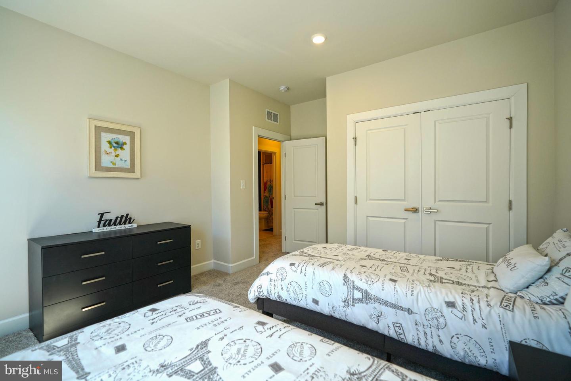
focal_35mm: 16
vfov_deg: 73.7
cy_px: 190
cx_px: 286
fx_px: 254
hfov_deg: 96.7
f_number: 4
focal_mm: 16
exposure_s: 1/160
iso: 320
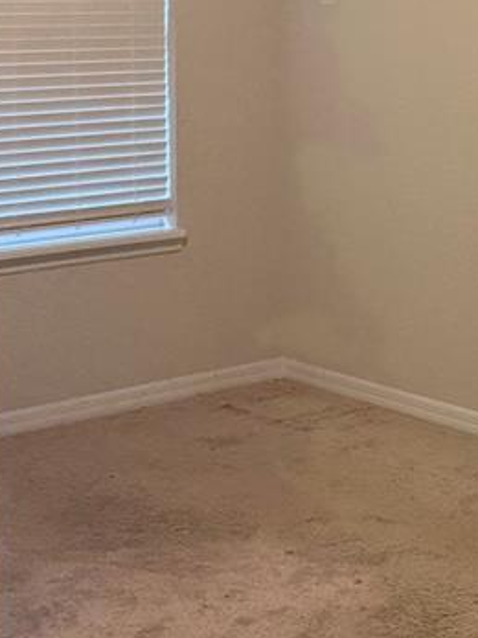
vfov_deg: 23.0
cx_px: 256
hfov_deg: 17.8
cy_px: 68
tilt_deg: -2.0
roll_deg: -1.2
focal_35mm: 83
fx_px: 1529
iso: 250
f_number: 1.78
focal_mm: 6.76
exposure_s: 1/120
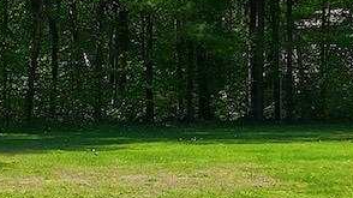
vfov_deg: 6.8
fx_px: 1665
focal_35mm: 178
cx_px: 109
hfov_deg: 12.1
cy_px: 133
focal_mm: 12.3
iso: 140
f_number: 2.8
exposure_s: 1/4000
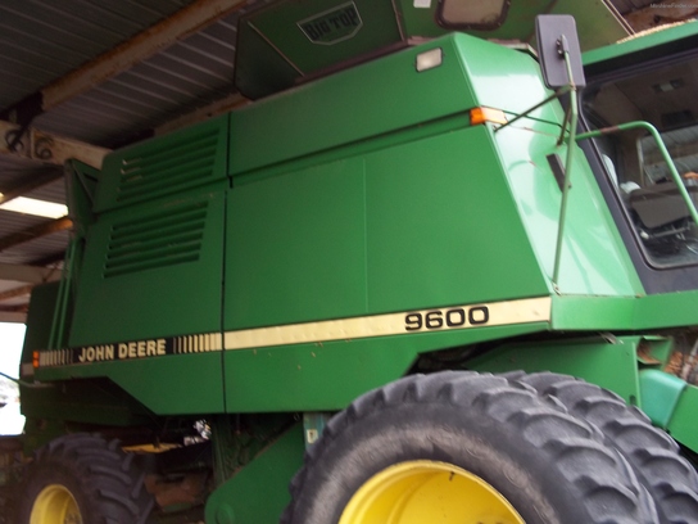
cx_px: 349
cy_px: 262
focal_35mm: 36
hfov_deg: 51.4
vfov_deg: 39.7
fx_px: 726
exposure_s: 1/30
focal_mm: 6.5
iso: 95
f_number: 3.1
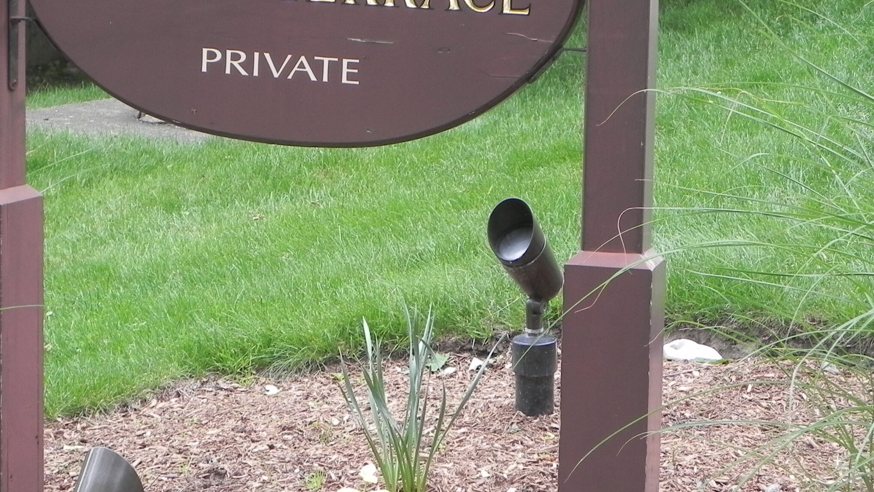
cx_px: 234
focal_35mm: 95
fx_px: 2202
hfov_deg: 22.3
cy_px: 192
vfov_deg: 12.7
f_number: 3.5
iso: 160
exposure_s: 1/110
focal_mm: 10.3
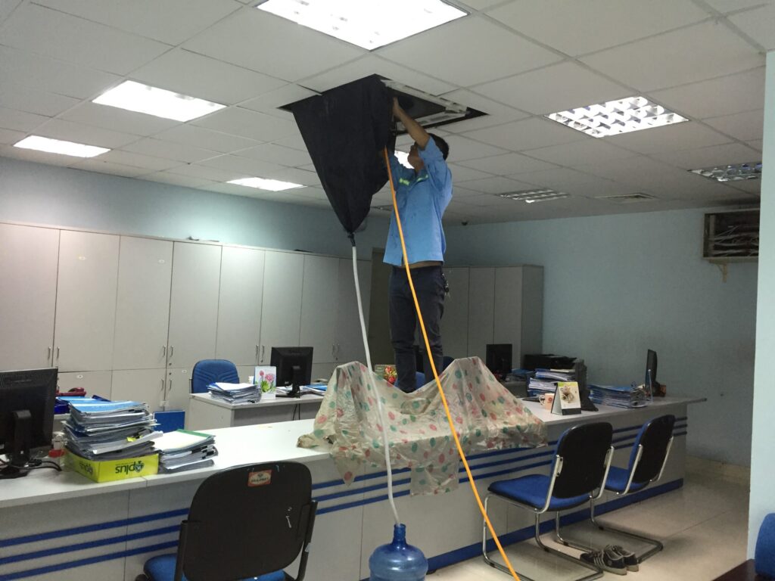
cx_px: 388
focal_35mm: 29
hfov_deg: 61.7
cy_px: 290
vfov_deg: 48.2
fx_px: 649
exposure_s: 1/33
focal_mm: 4.15
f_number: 2.2
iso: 160
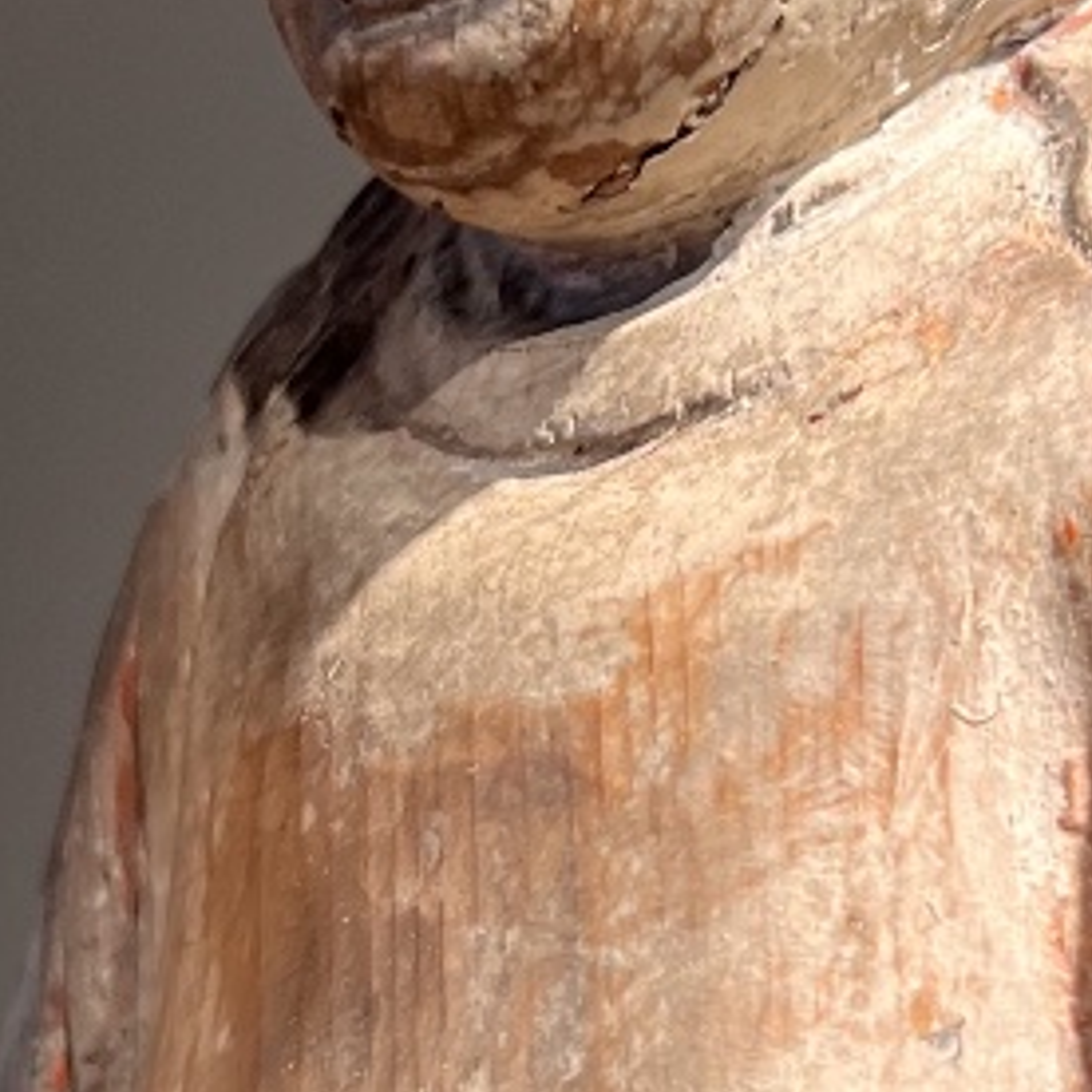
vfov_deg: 17.4
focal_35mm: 100
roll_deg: +1.0
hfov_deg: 17.4
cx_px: 570
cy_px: 696
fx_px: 3569
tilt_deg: +2.2
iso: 80
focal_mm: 5.7
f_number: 1.5
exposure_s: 1/100
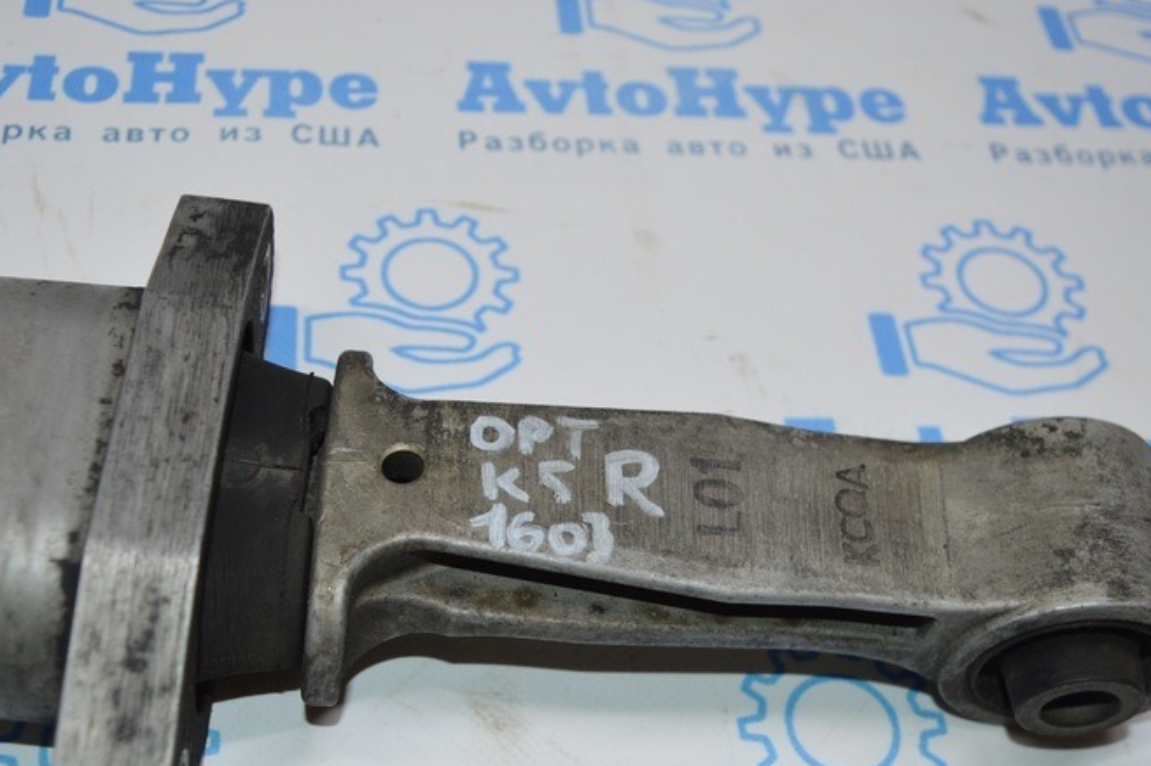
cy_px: 555
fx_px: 1342
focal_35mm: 42
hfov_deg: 46.2
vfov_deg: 31.4
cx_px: 481
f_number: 4
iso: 320
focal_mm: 18
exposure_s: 1/125
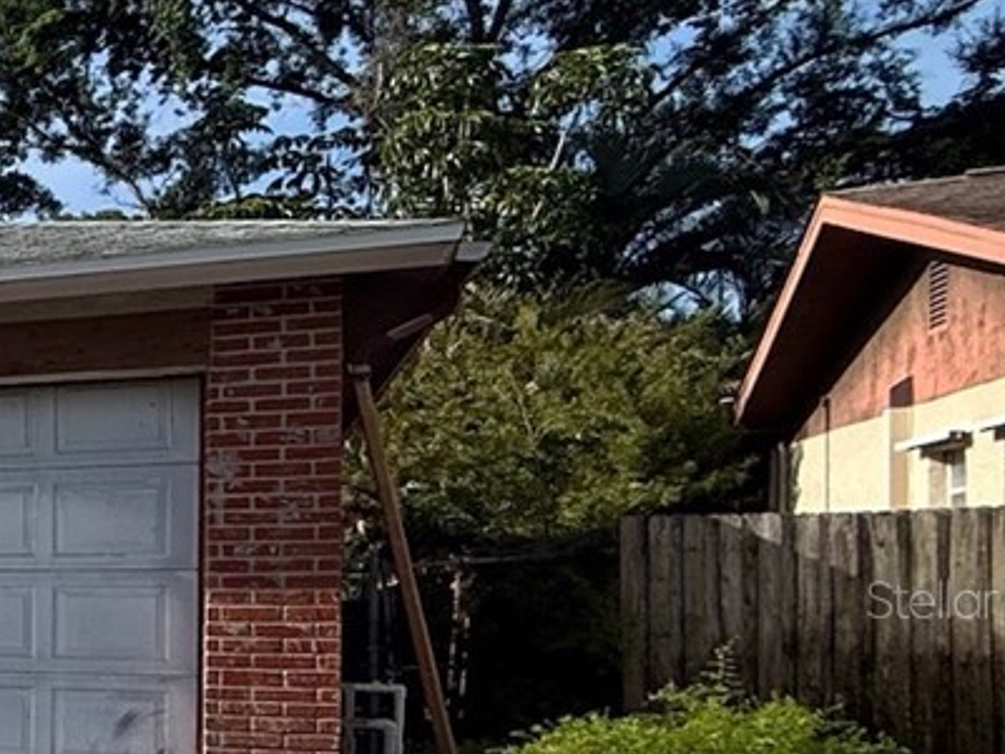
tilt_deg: +0.1
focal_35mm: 56
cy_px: 598
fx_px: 1626
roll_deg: -1.2
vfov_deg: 25.7
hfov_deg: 20.5
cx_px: -907
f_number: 2.2
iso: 50
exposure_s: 1/2024
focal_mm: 2.22
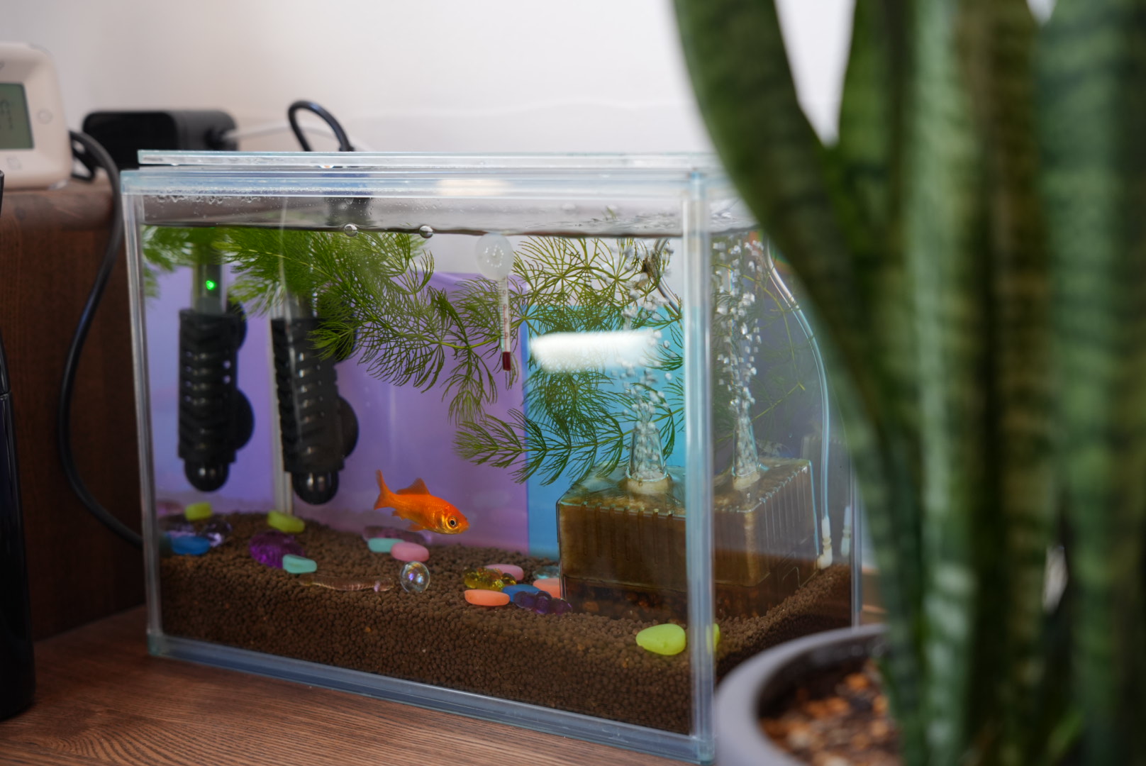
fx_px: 1701
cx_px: 573
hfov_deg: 37.2
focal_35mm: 53
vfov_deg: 25.4
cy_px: 383
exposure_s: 1/160
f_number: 4
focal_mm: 53.4
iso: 1000
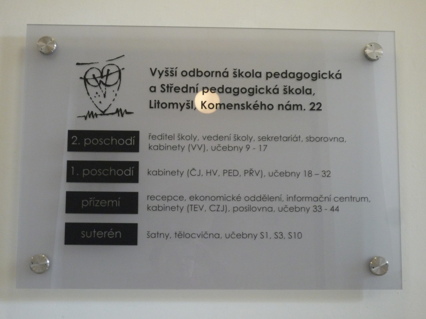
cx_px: 213
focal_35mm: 59
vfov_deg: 24.8
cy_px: 160
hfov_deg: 32.7
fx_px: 726
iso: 400
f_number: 4.7
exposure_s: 1/15
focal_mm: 10.4
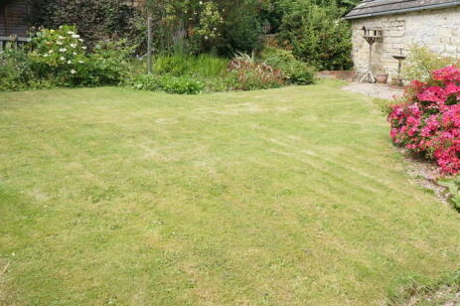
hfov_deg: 55.7
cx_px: 254
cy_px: 117
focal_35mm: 34
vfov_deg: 38.6
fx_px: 434
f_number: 7.1
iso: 100
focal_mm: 16
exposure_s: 1/100
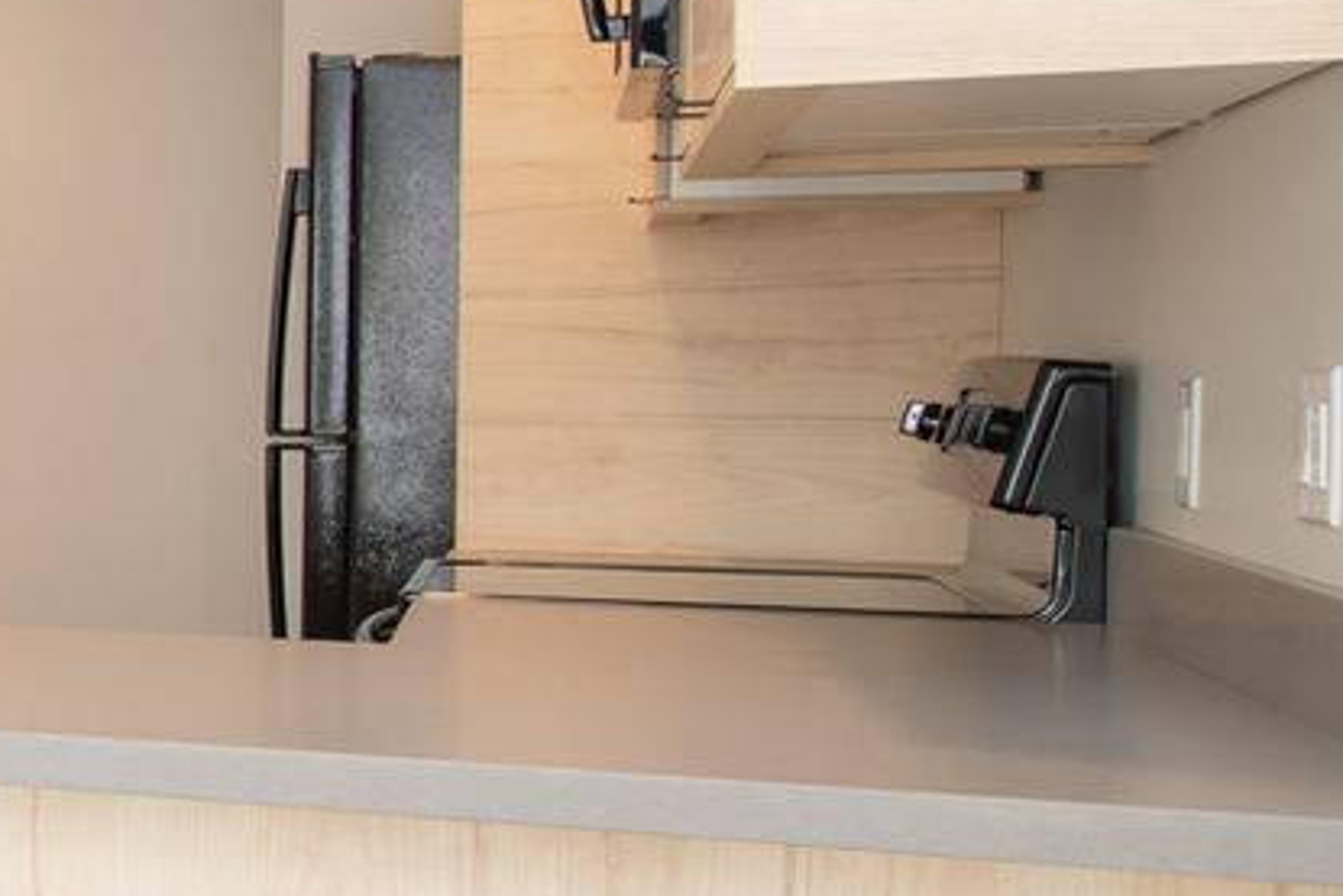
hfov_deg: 18.2
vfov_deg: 19.2
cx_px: -1388
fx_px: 2649
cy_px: 421
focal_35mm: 71
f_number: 9
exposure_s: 1/8
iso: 320
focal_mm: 15
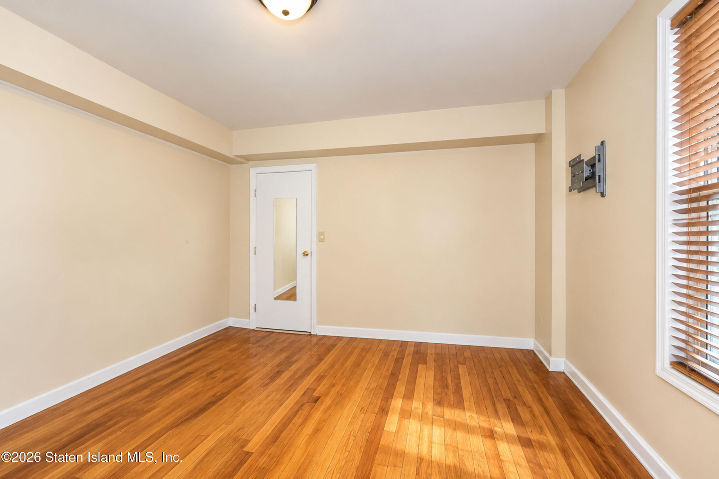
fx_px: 300
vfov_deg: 77.3
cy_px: 240
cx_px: 360
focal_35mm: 15
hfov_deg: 100.4
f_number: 8
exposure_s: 1/60
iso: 2000
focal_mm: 10
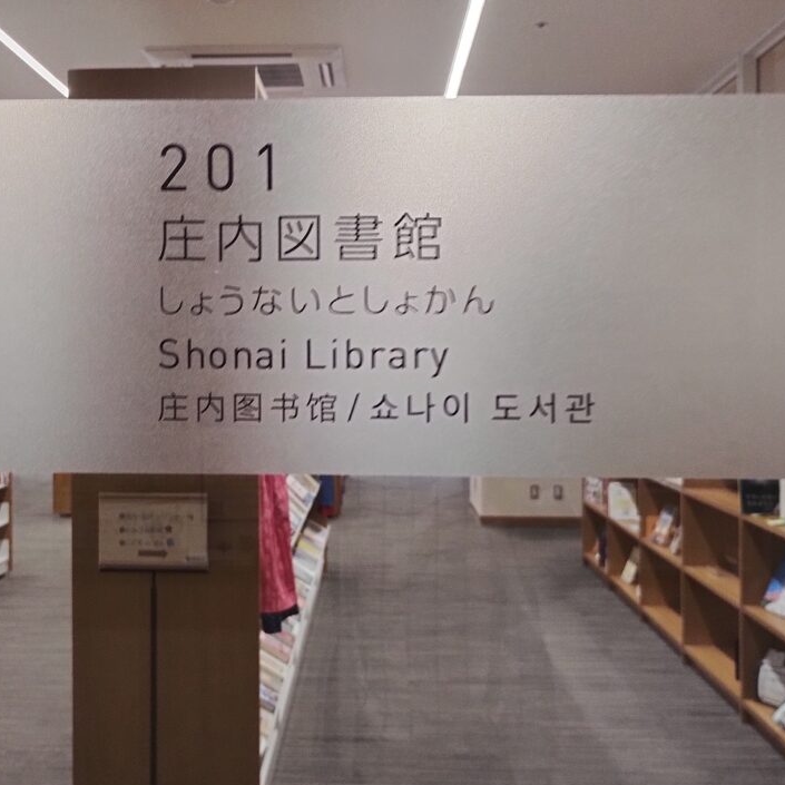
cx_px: 310
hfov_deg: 37.4
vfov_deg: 37.5
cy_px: 376
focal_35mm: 45
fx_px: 1155
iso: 772
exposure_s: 1/40
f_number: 1.8
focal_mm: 4.27
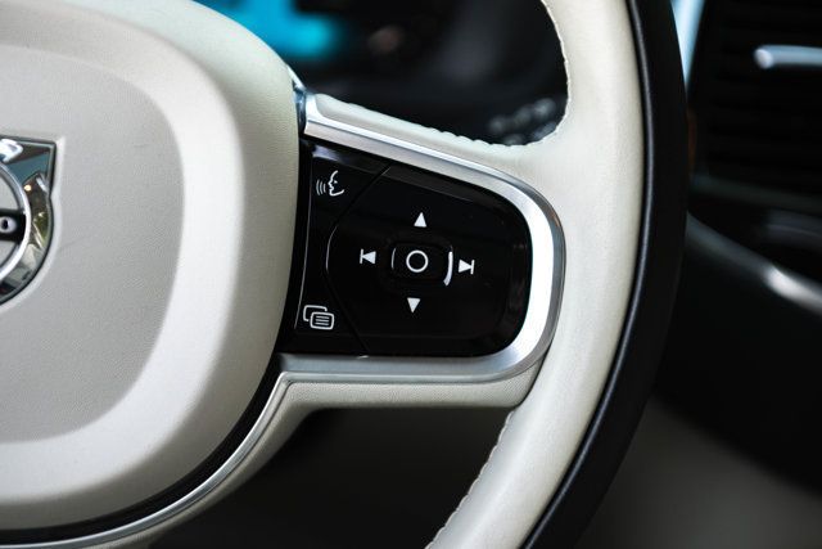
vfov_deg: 19.5
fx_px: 1599
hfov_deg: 28.8
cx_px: 411
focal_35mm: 70
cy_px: 274
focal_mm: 70
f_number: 4
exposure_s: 1/320
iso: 1000
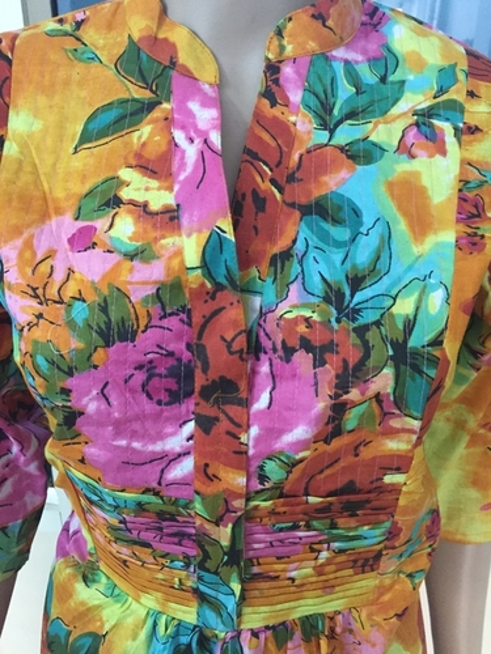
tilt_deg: -26.2
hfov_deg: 48.2
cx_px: 246
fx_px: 548
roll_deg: -0.3
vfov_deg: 61.7
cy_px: 327
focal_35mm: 29
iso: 250
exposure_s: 1/17
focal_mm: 4.15
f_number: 2.2
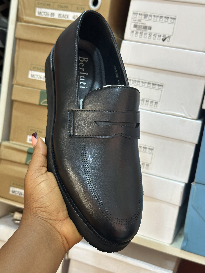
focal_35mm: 48
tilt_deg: -8.5
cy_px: 136
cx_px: 102
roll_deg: -8.8
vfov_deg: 39.7
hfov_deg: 30.3
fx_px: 379
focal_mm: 6.86
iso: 125
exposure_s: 1/60
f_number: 1.78
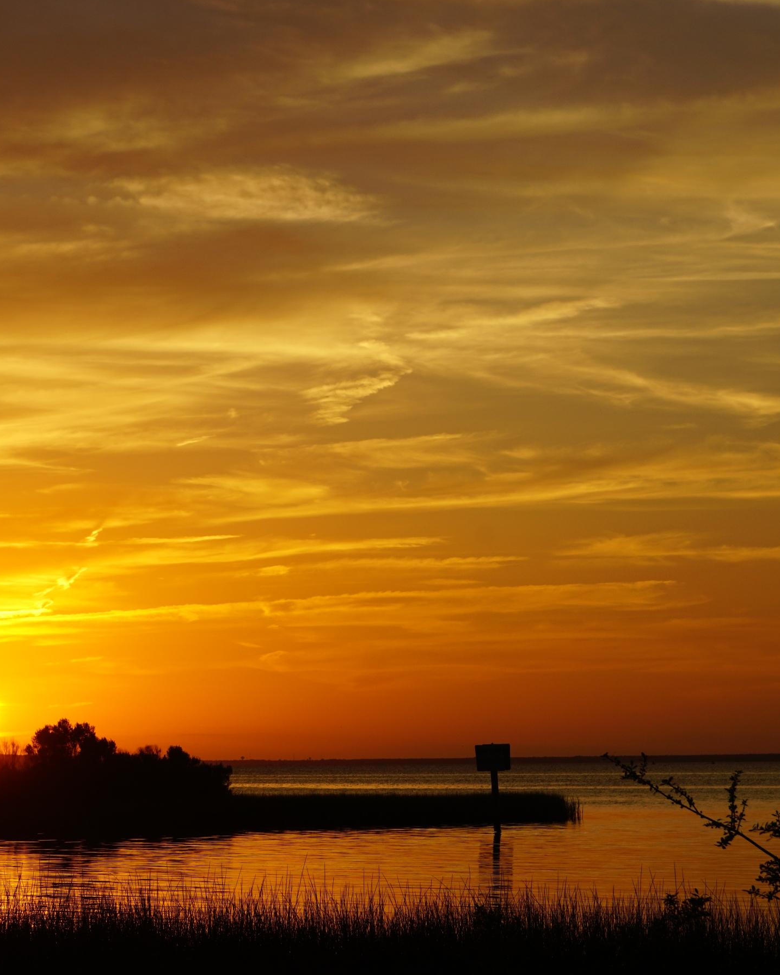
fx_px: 3367
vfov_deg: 16.5
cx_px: 120
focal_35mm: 117
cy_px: 487
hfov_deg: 13.1
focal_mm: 55
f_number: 11
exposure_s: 1/200
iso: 100
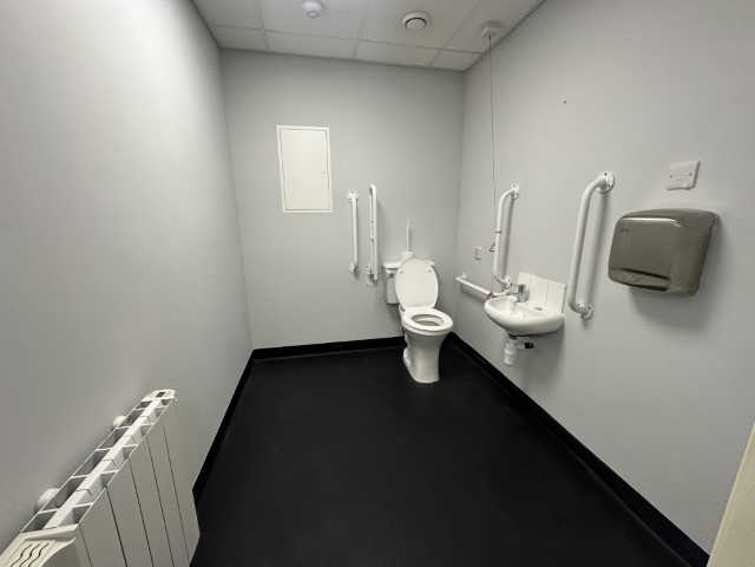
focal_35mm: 14
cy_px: 284
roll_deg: +0.2
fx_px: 305
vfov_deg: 85.7
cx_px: 378
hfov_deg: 102.1
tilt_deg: -14.5
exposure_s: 1/100
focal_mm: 2.22
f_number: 2.2
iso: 160
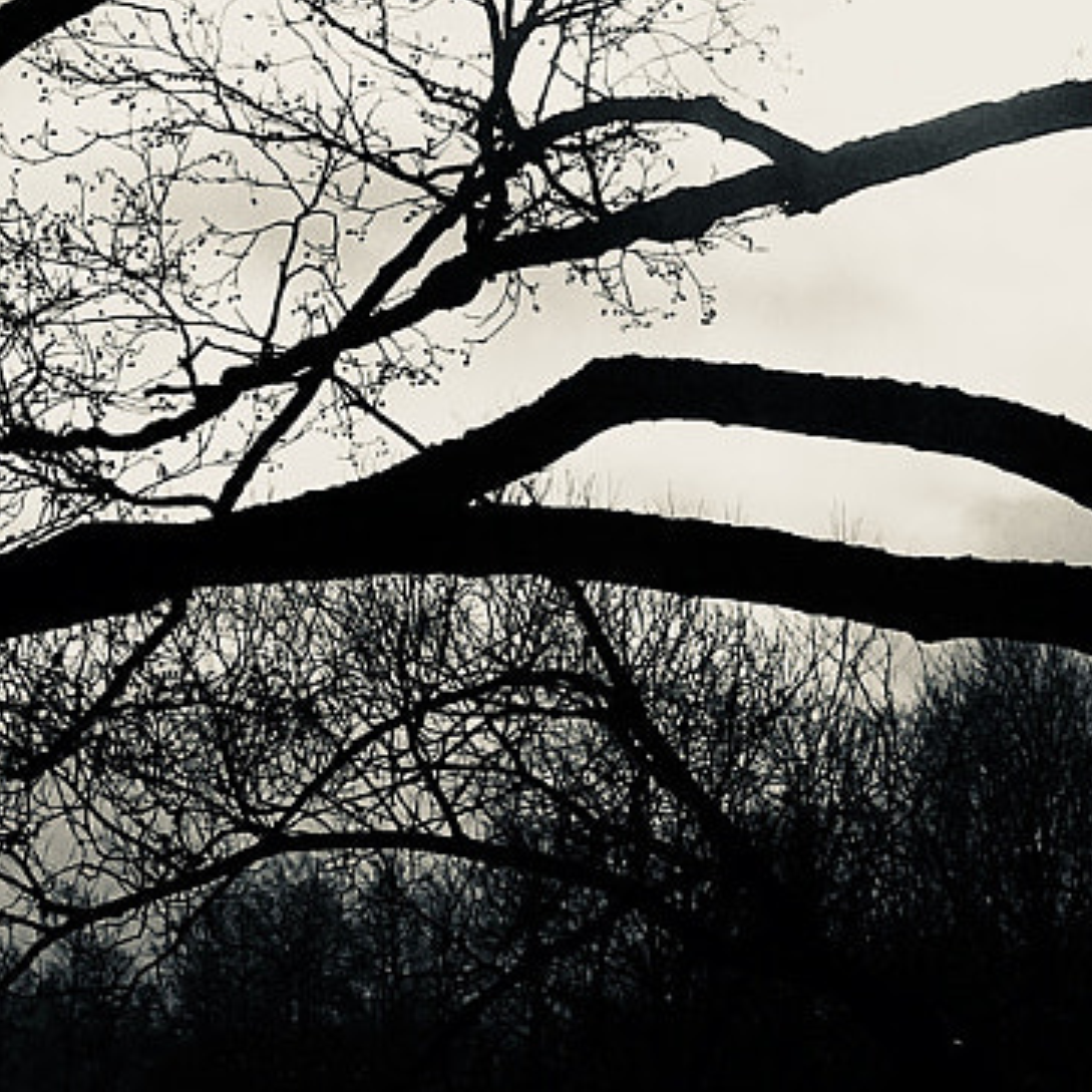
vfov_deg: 15.3
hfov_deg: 15.3
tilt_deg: +13.8
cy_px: 156
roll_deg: -2.6
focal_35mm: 113
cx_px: 250
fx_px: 4033
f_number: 2.2
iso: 32
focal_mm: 4.15
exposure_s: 1/38462
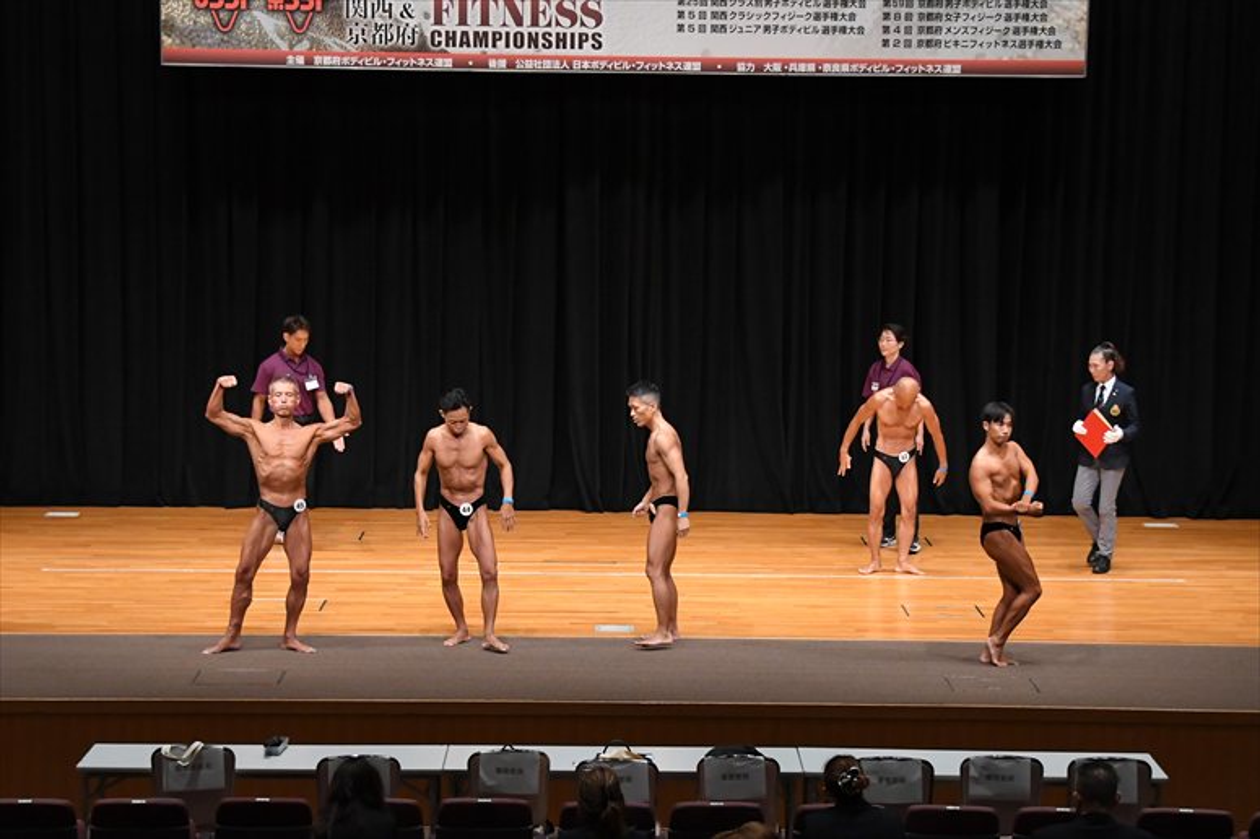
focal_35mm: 93
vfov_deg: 14.7
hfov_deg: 21.9
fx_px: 3253
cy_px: 420
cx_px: 630
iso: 4000
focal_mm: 62
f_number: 5.6
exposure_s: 1/400
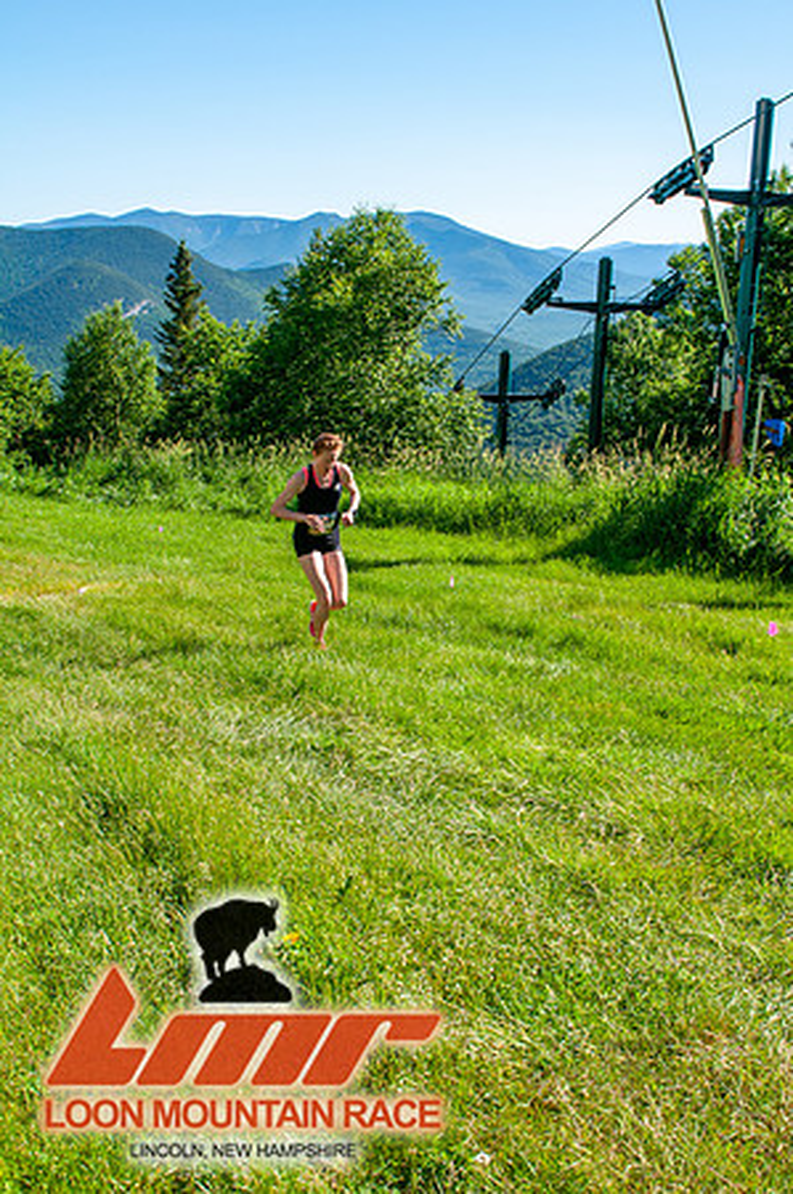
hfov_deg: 36.8
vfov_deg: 53.2
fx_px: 1192
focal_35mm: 36
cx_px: 396
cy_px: 597
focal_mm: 24
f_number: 8
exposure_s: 1/400
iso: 200
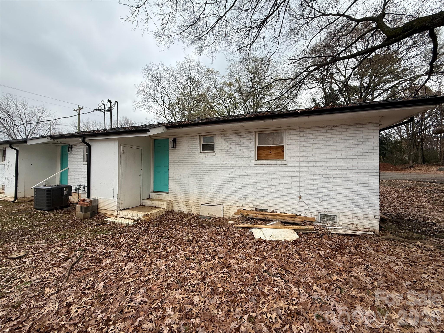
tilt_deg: +3.9
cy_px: 166
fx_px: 180
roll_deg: +0.3
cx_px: 222
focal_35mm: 14
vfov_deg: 85.7
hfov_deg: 102.1
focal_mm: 2.22
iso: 50
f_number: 2.2
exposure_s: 1/442
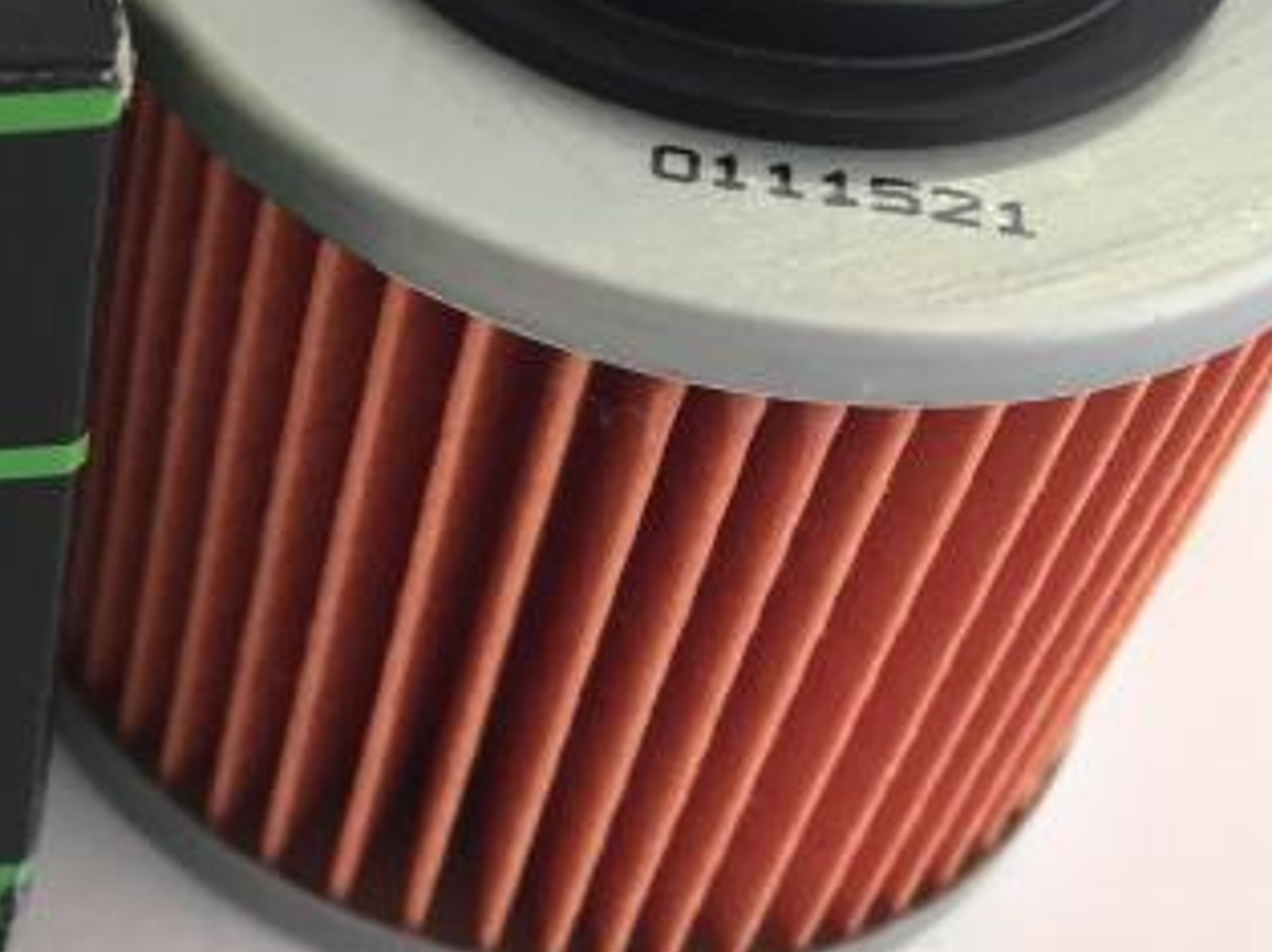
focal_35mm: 74
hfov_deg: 24.5
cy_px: 190
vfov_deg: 19.7
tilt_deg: -45.2
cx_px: -142
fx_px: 2717
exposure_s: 1/40
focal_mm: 4.15
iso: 40
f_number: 2.2
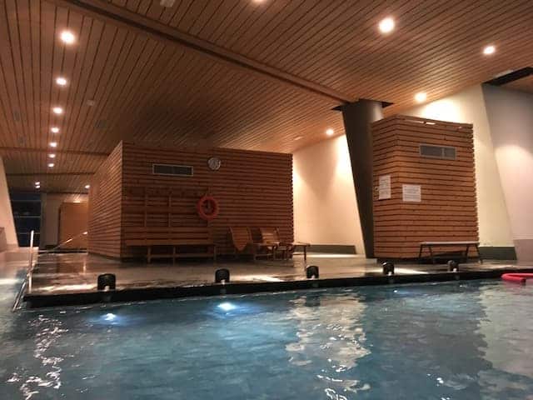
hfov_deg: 61.7
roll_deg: +0.6
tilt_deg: +7.8
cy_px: 200
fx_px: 447
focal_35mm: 29
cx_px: 266
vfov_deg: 48.2
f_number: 2.2
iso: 320
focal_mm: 4.15
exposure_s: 1/17
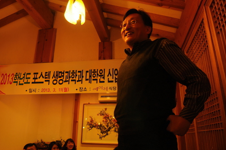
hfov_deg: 62.7
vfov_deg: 43.9
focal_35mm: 30
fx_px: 185
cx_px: 109
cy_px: 68
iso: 800
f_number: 6.3
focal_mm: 17
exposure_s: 1/30
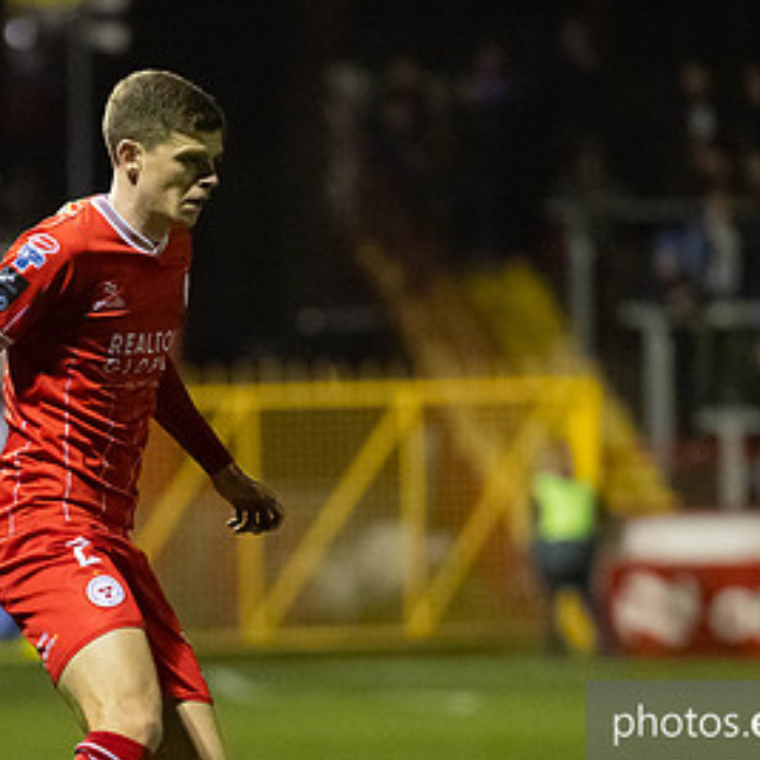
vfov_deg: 3.1
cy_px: 581
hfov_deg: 3.1
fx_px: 14183
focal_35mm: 571
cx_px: 62
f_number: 3.2
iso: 8000
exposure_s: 1/1250
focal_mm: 200
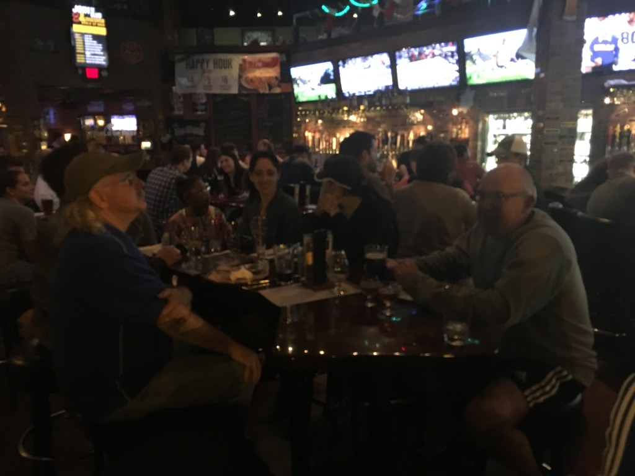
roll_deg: +1.6
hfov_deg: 61.7
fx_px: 532
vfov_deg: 48.2
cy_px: 238
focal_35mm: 29
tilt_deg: -10.4
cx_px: 318
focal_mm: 4.15
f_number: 2.2
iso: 640
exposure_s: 1/15
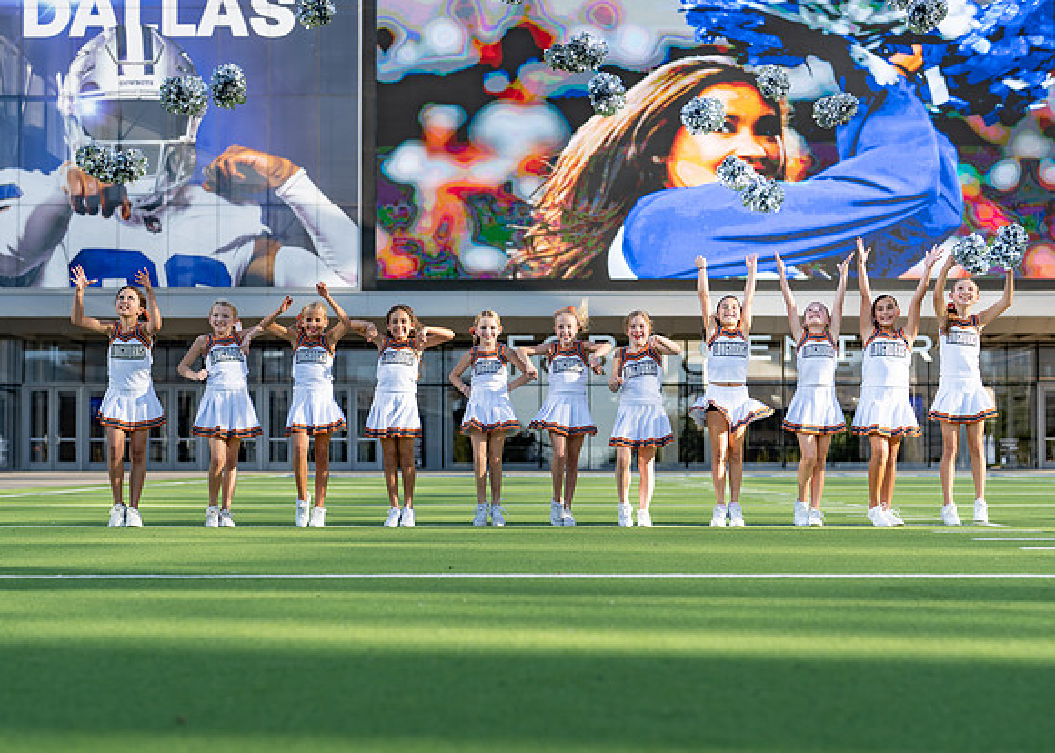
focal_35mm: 61
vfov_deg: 23.3
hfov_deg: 32.2
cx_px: 546
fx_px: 1827
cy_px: 435
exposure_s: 1/1250
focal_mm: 50
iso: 100
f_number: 2.2
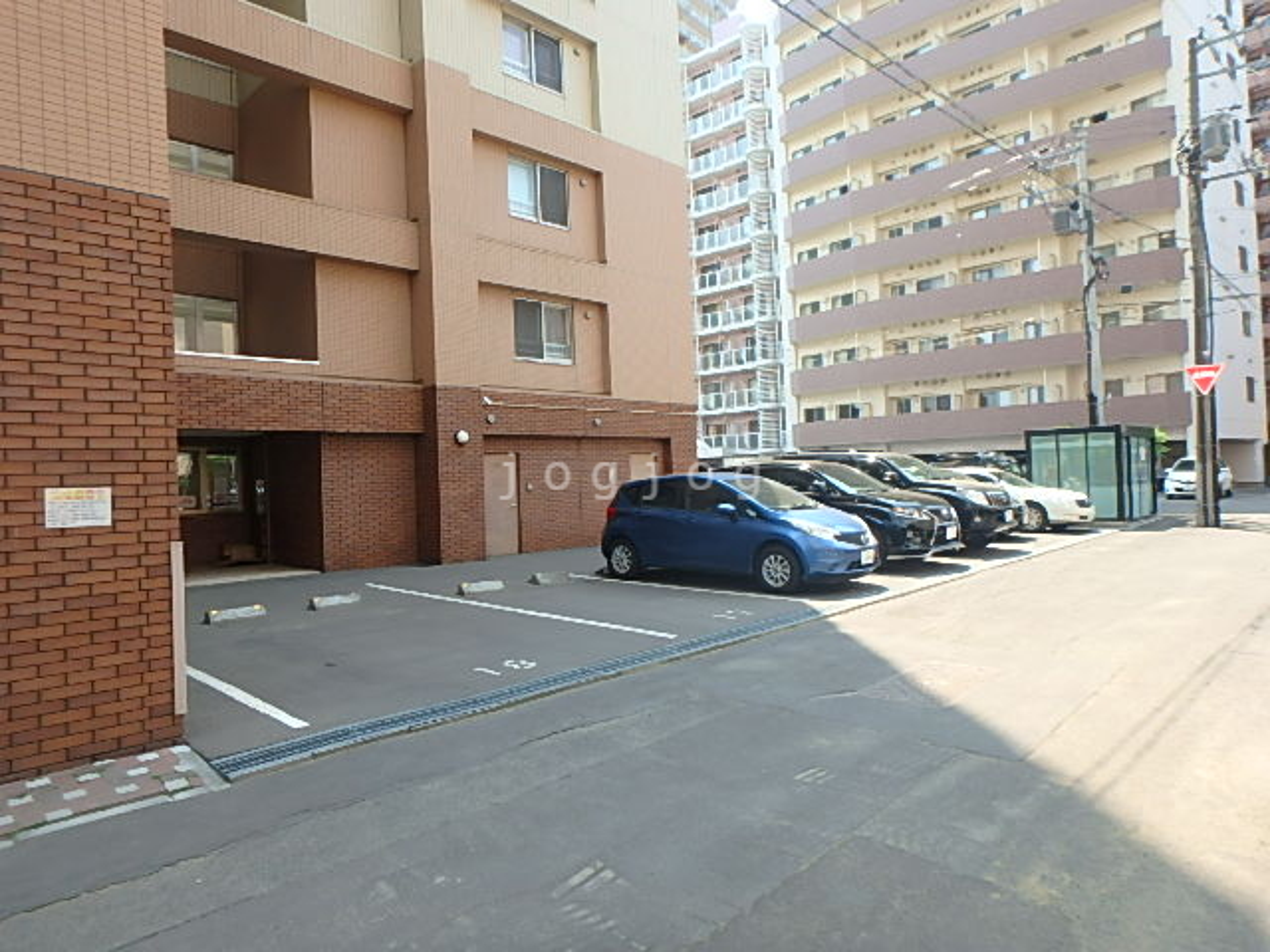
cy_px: 476
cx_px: 635
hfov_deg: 79.0
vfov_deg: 63.4
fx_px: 770
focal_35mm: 21
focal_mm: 3.7
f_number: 3.5
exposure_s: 1/250
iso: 125
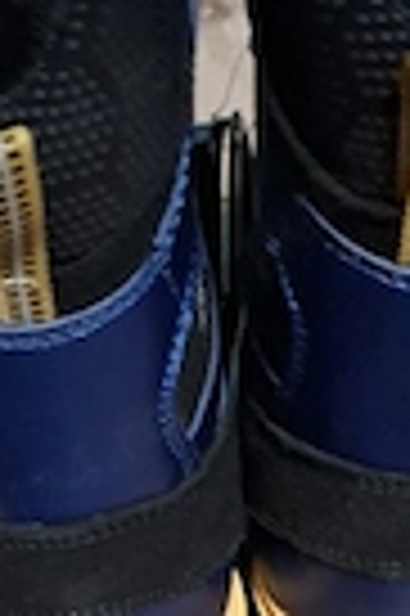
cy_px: 562
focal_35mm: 70
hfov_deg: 19.3
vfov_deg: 27.7
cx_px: 122
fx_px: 1199
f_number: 1.8
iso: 640
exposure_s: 1/25
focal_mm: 5.54
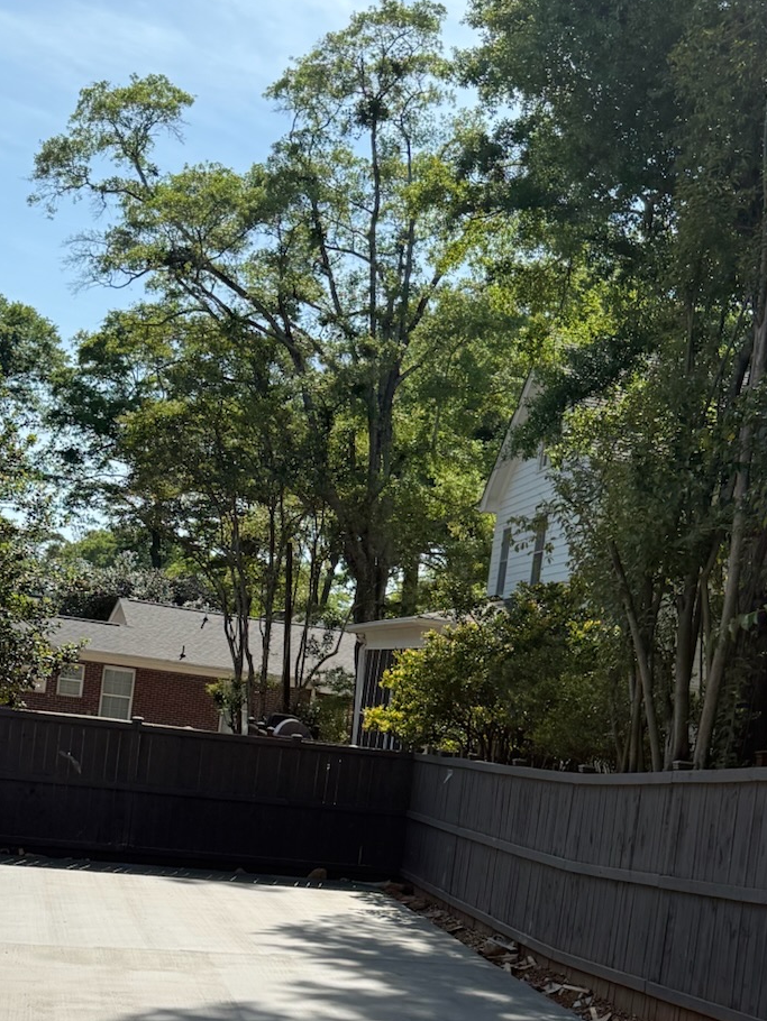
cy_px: 792
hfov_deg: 26.9
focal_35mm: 54
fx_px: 1595
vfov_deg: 34.6
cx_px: 519
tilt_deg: -3.2
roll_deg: -7.5
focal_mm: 6.76
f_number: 1.78
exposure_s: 1/4673
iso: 100
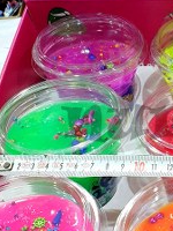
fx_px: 520
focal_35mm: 78
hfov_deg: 18.1
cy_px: 126
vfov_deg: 25.0
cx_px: 198
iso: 320
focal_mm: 4.32
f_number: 2.4
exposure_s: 1/50
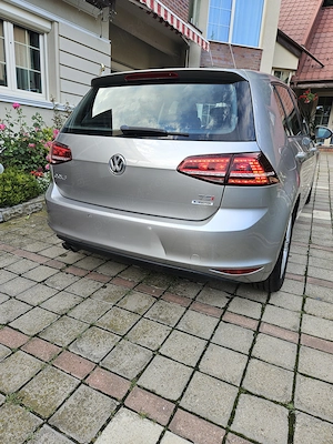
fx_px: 295
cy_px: 222
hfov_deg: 58.9
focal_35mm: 23
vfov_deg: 73.9
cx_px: 166
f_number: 1.8
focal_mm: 5.4
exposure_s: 1/101
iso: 32
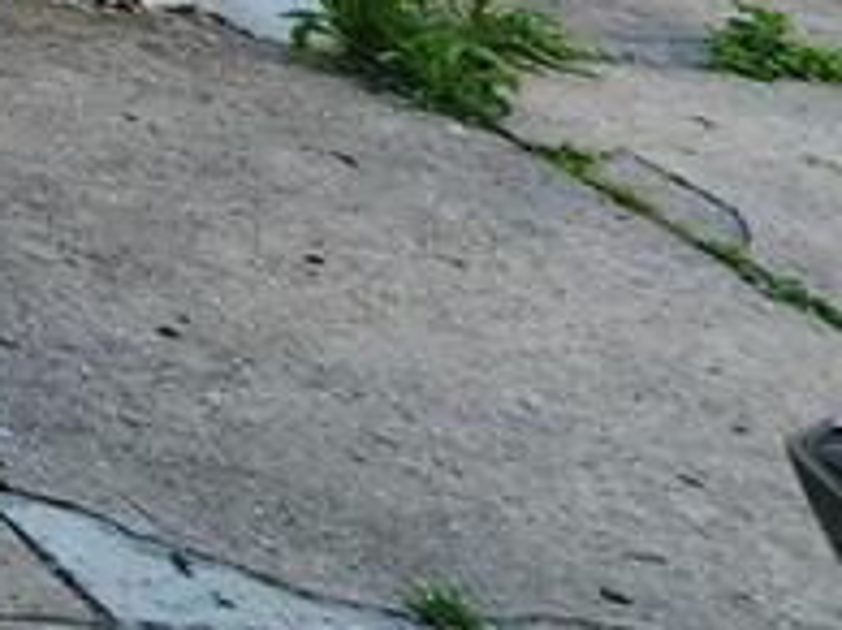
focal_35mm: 96
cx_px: -1714
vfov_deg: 9.0
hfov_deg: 11.3
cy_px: -1661
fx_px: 2334
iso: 64
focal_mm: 2.2
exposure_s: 1/120
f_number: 2.2
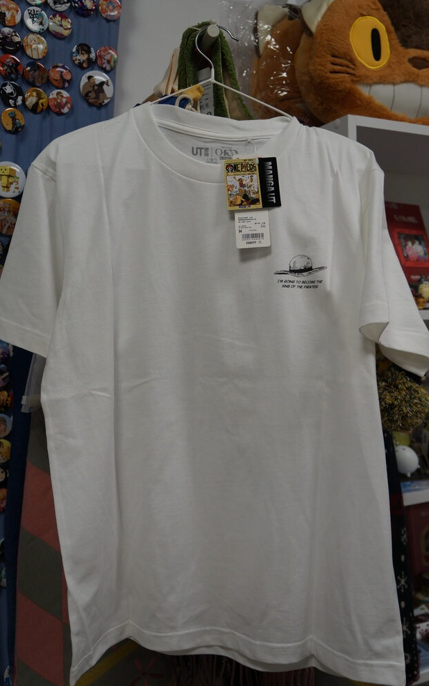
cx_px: 218
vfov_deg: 54.6
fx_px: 664
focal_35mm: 36
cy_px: 341
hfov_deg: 35.8
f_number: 4
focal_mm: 23
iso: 250
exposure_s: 1/60
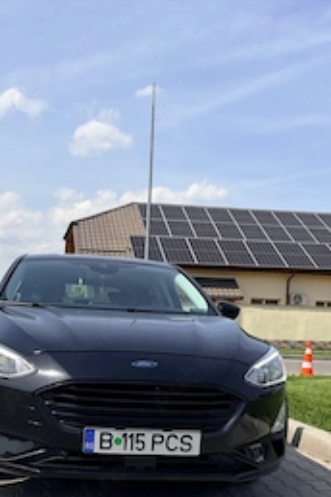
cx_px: 102
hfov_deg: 31.6
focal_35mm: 42
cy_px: 383
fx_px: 579
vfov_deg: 44.6
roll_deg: -1.6
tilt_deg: -5.2
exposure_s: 1/3831
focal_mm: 5.96
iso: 50
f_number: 1.6
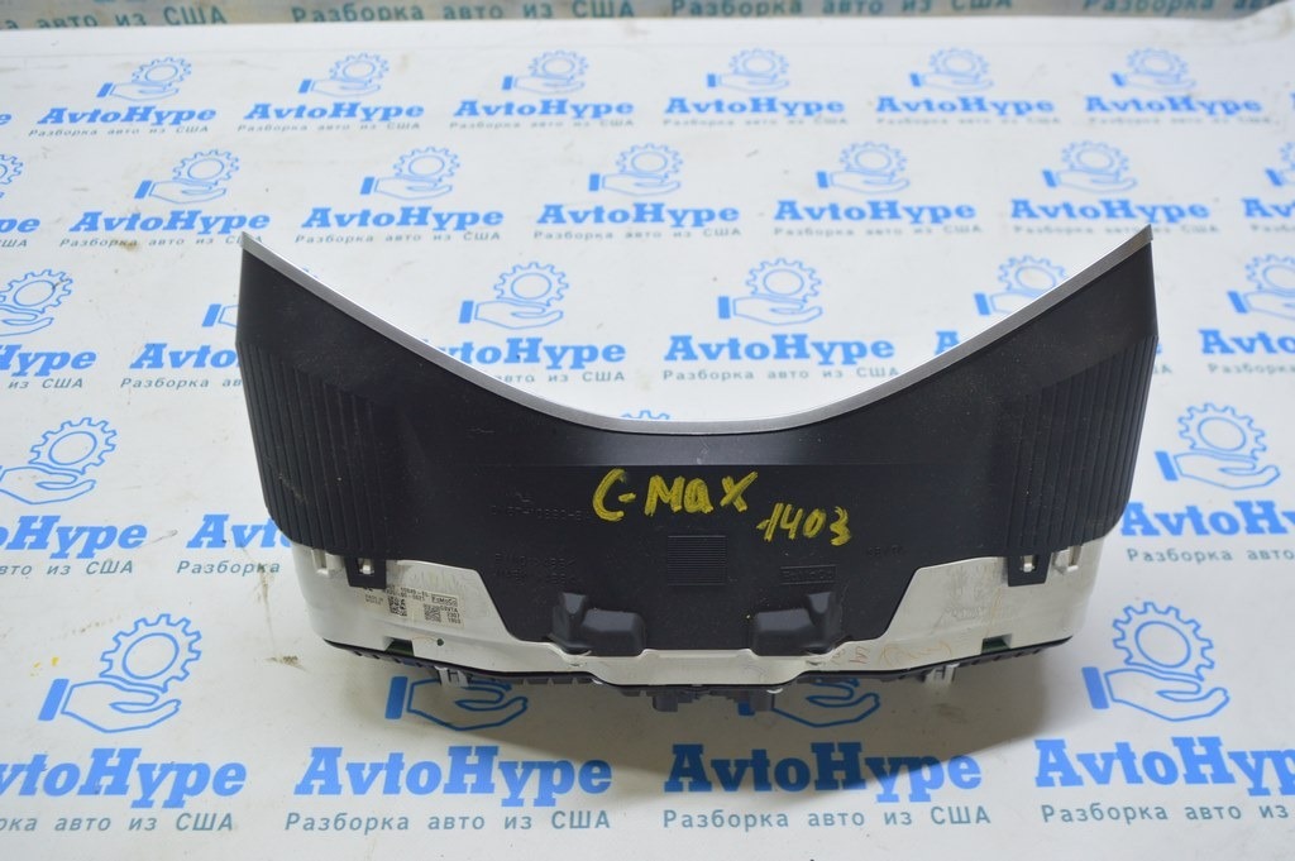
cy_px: 430
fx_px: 1132
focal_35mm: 32
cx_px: 648
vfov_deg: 41.6
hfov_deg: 59.5
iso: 400
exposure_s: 1/20
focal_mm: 21
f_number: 5.6
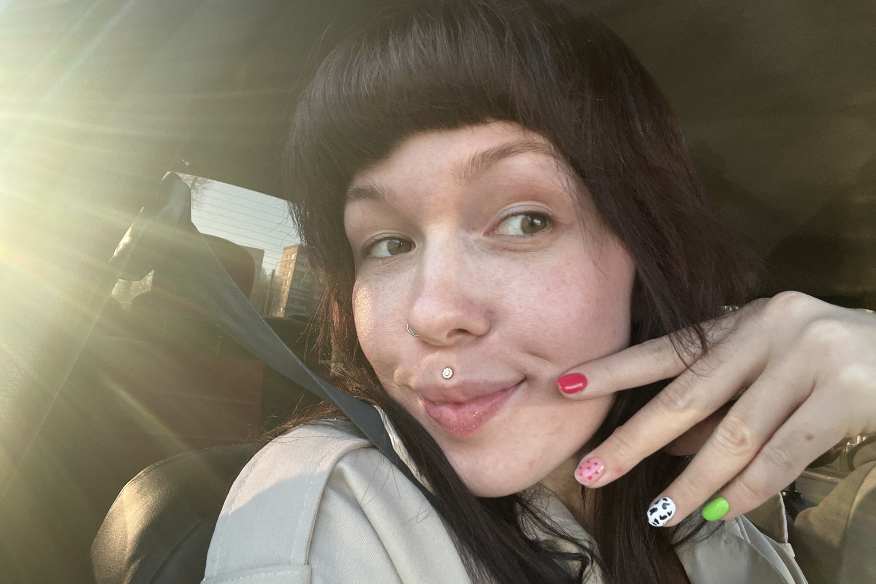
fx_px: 584
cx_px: 437
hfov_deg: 73.7
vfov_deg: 53.1
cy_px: 309
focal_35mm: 24
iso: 100
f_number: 2.2
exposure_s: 1/108
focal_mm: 2.71
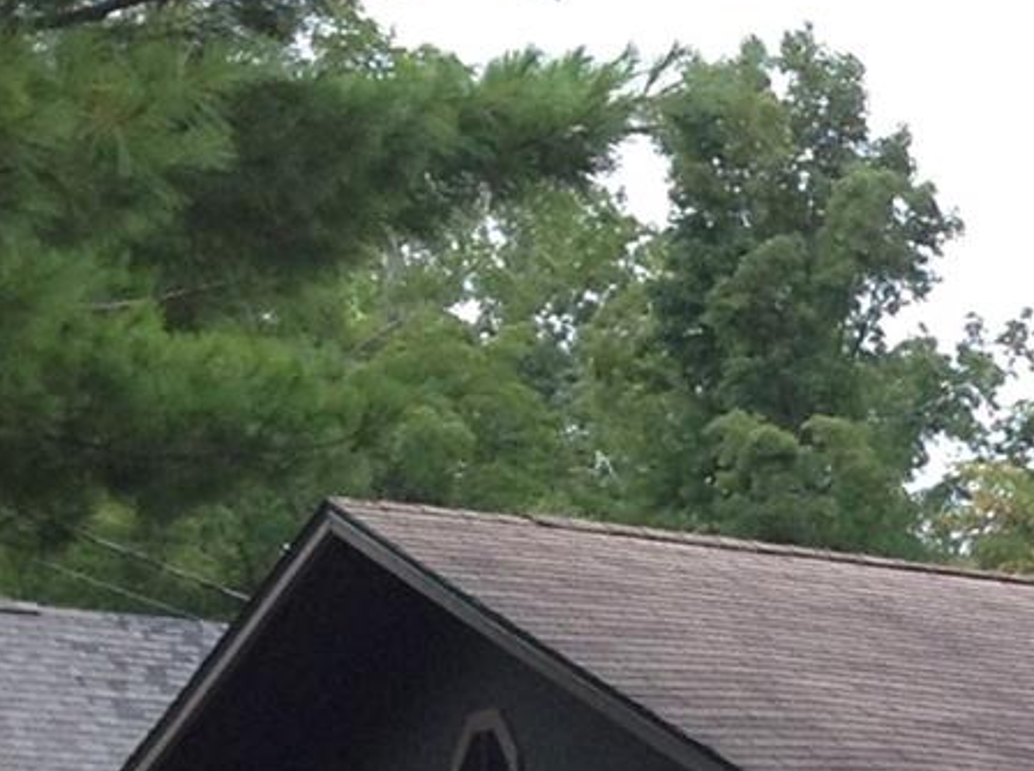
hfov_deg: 11.0
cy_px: 1255
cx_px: 2197
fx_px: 4769
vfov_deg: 8.9
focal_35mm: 160
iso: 50
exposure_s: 1/177
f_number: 2.4
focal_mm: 4.28
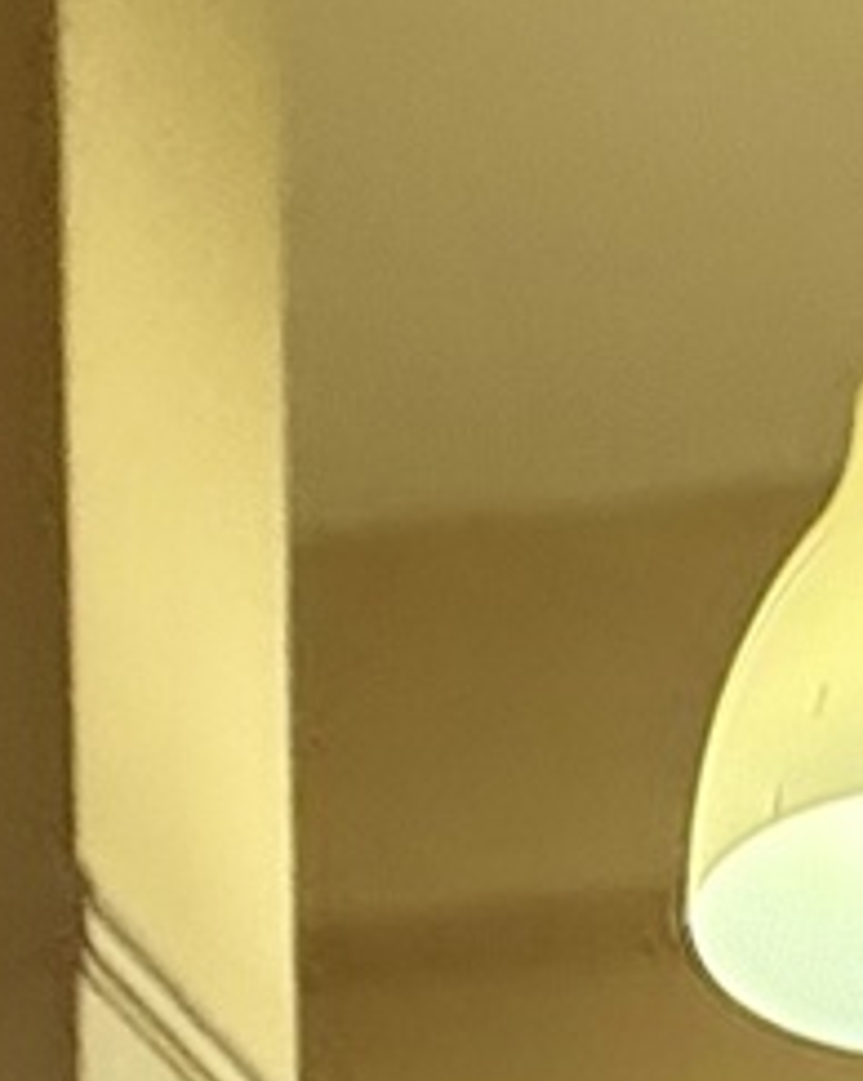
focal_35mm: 108
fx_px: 3452
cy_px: 2740
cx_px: 1005
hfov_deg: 13.9
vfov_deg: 12.8
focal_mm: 2.22
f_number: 2.2
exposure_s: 1/50
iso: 250
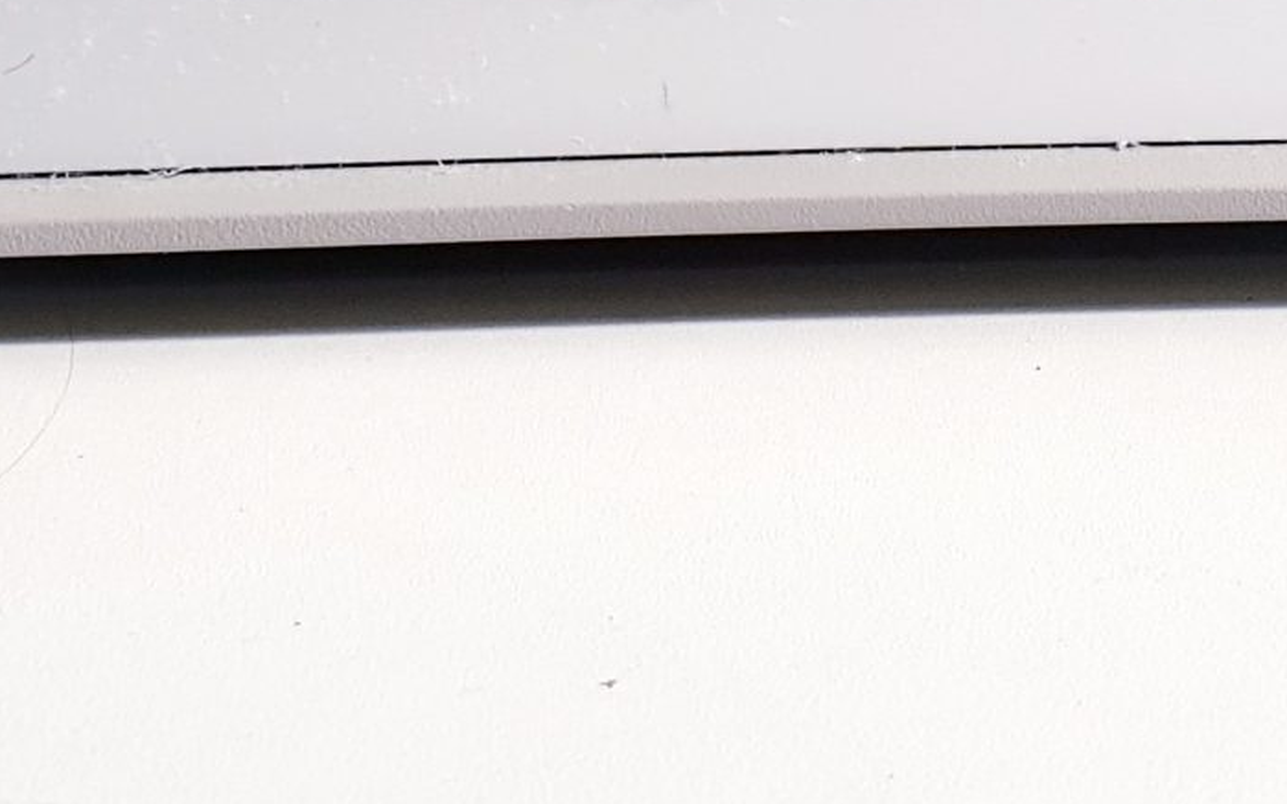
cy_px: -528
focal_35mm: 101
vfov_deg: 12.1
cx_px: 922
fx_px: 3543
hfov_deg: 20.5
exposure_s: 1/50
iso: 160
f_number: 2.4
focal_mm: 4.3
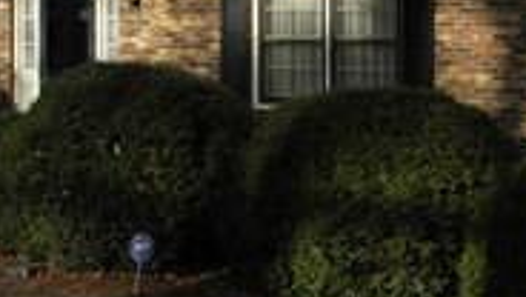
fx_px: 1815
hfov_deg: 16.5
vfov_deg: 9.3
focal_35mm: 130
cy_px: -47
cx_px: 229
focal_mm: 7.9
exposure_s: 1/640
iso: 100
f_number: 3.9
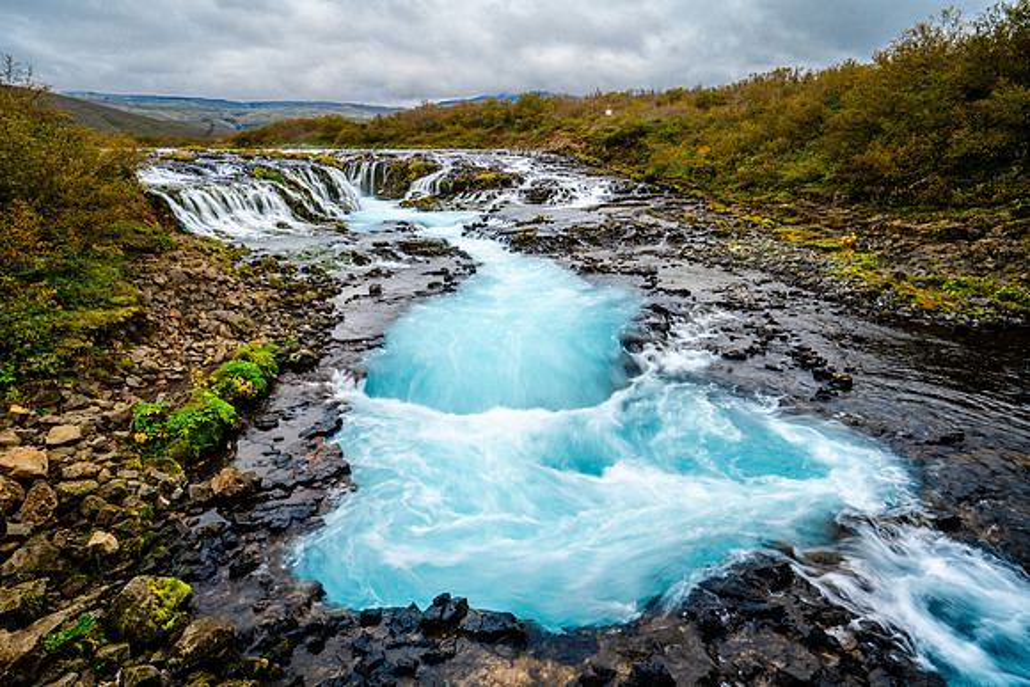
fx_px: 601
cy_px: 344
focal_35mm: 21
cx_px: 515
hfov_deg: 81.2
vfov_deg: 59.5
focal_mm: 21
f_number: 16
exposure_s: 1/8
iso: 50
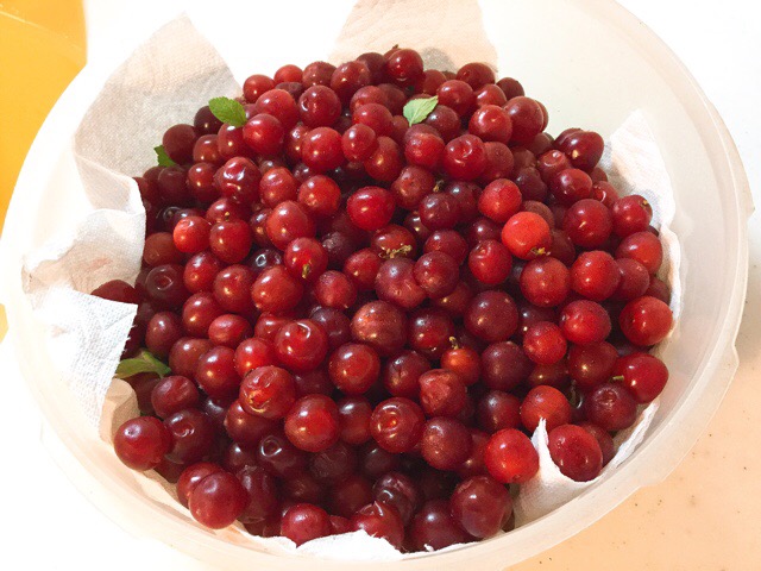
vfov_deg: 45.4
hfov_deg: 58.4
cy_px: 286
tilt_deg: -64.8
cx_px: 380
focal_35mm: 31
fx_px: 682
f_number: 2.4
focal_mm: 3.3
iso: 200
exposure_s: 1/24
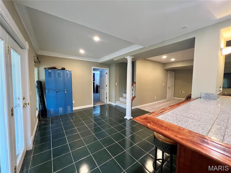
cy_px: 86
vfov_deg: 89.9
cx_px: 116
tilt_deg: -4.7
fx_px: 87
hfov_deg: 106.2
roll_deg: -0.5
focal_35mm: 13
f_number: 1.8
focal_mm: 1.57
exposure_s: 1/60
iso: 500
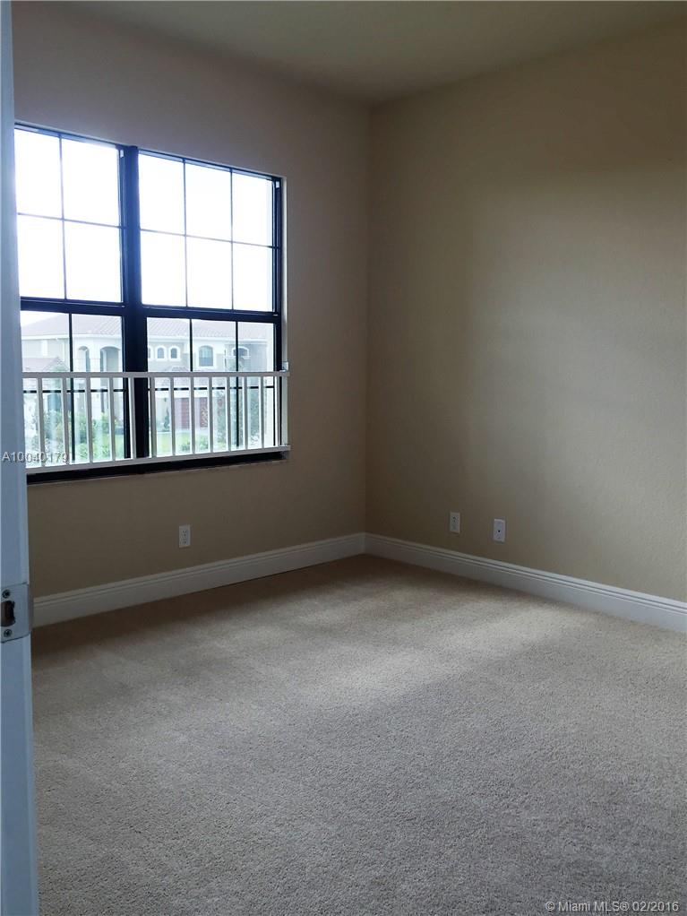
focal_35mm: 29
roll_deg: +2.3
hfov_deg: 48.2
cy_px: 458
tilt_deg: -4.6
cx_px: 344
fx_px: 767
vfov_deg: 61.6
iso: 32
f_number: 2.2
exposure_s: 1/120
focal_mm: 4.15
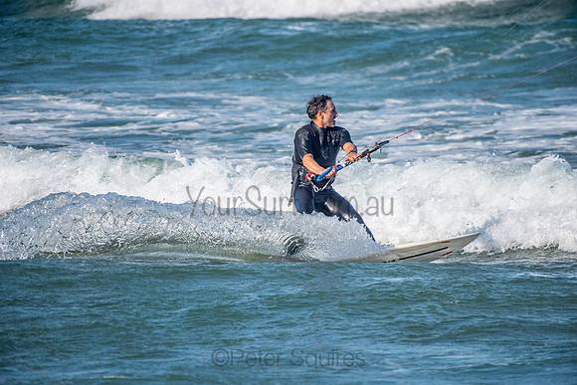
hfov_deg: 4.1
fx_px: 8015
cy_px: 192
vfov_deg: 2.8
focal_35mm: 500
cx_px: 288
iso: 280
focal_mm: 500
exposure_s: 1/4000
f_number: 5.6
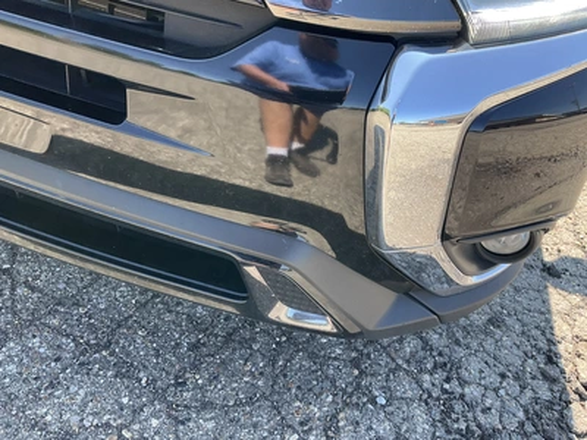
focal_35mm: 29
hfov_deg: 61.7
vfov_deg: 48.2
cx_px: 294
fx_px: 492
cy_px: 220
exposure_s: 1/223
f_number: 1.8
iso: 25
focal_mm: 3
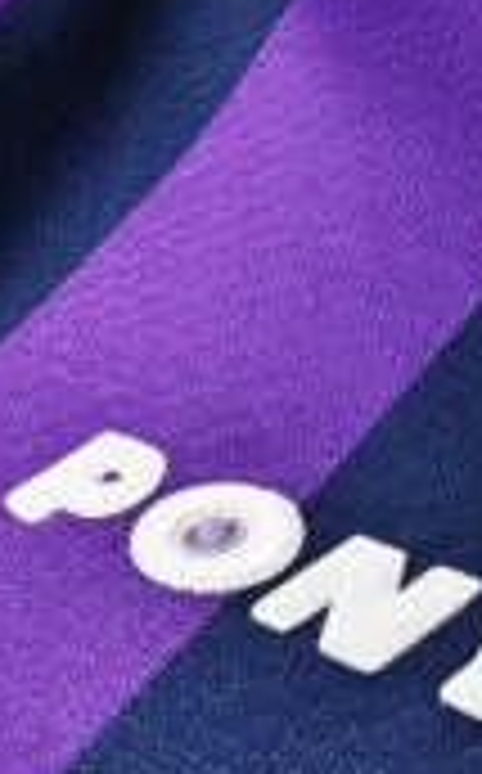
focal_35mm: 54
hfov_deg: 23.8
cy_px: 529
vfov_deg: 37.1
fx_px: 1139
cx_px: 311
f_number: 2.2
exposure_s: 1/100
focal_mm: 2.59
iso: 485
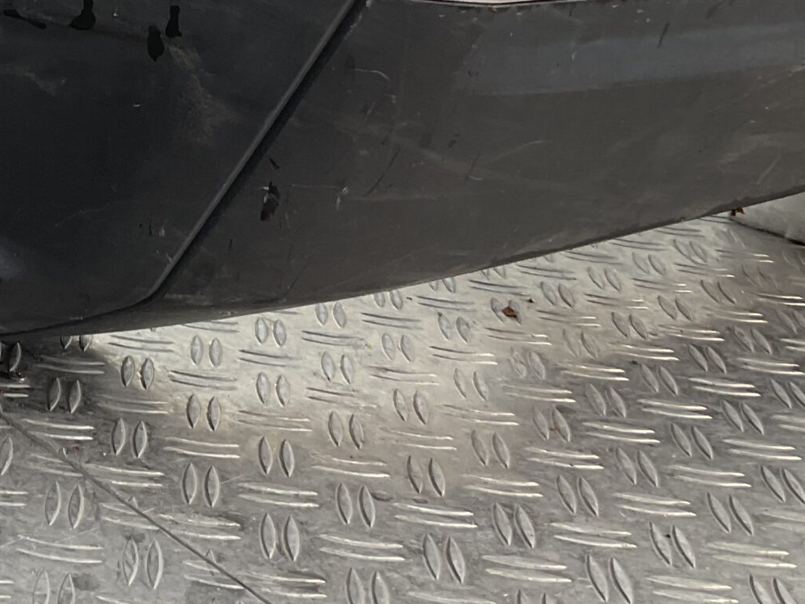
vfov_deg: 19.6
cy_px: -5
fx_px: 1698
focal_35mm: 73
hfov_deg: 25.5
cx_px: 28
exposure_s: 1/120
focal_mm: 3
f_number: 1.8
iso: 20
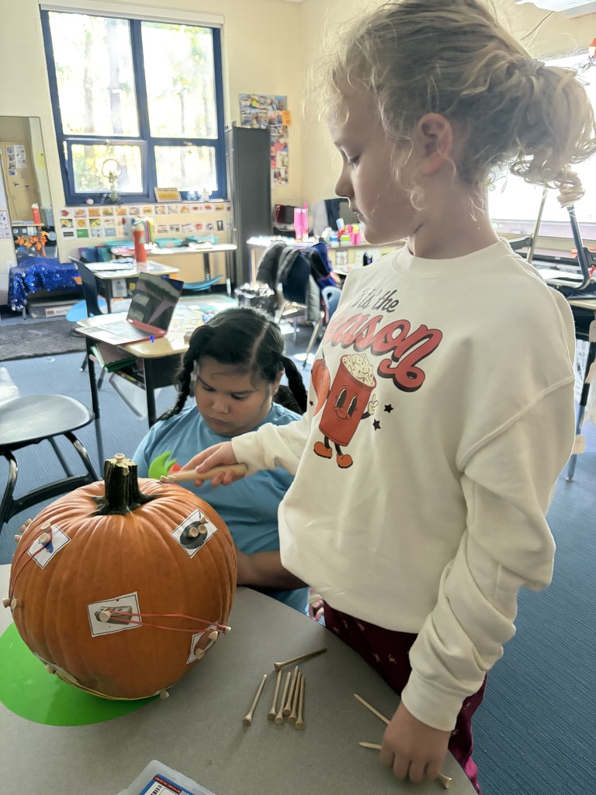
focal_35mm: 26
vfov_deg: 67.3
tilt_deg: -19.2
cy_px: 398
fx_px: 597
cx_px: 298
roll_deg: +1.5
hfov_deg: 53.1
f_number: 1.6
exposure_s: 1/30
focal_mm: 5.96
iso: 640
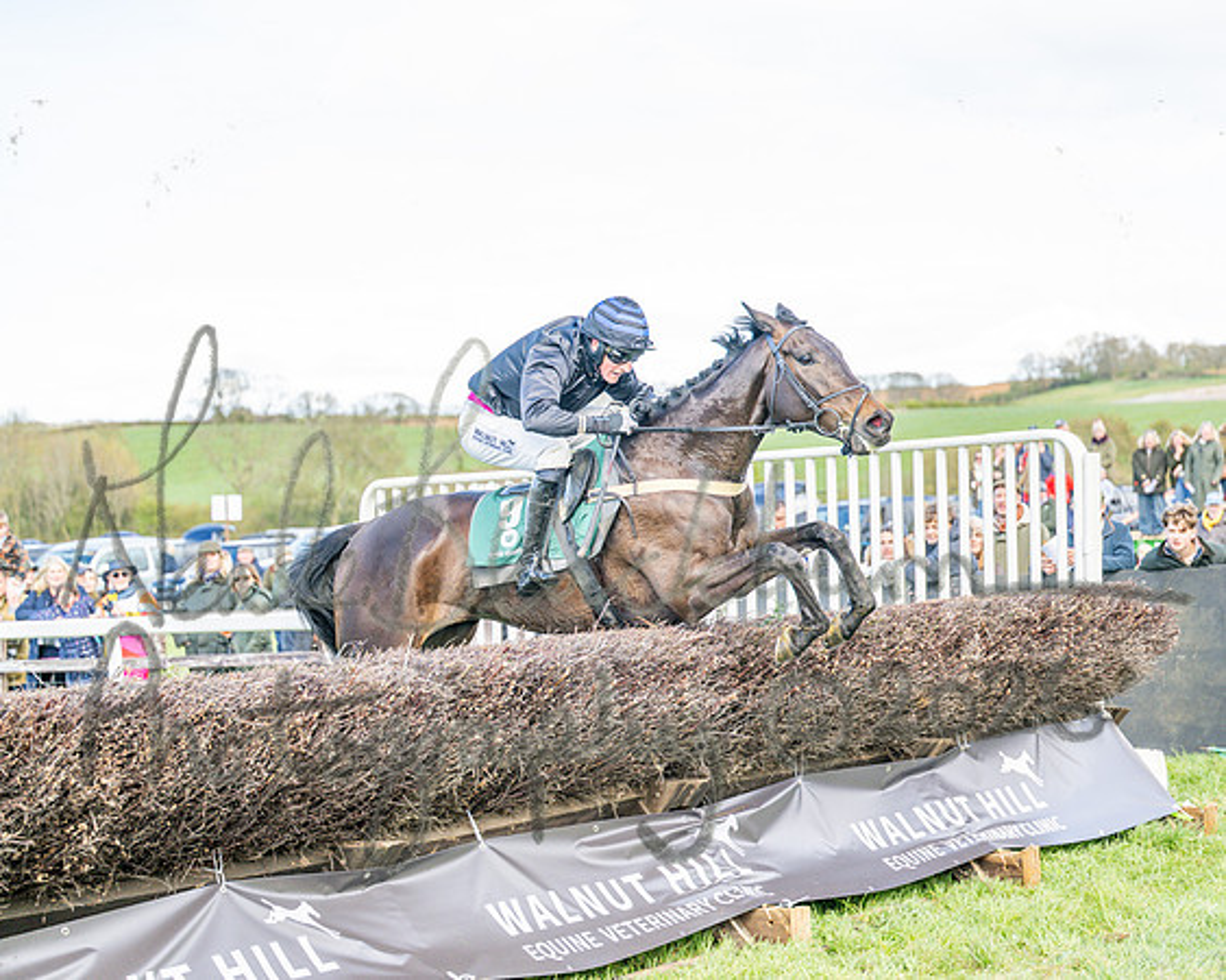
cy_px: 490
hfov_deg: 24.2
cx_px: 617
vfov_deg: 19.4
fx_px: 2861
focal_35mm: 79
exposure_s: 1/1600
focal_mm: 70
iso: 400
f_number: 2.8
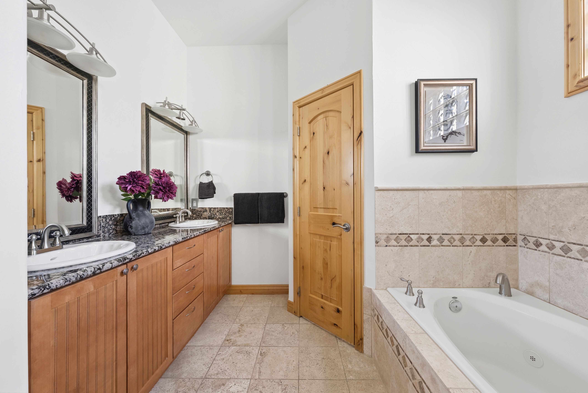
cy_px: 196
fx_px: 212
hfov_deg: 108.3
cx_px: 294
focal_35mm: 13
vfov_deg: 85.5
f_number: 8
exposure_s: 1/13
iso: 500
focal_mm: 13
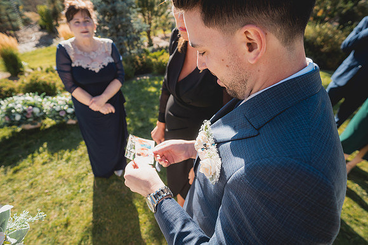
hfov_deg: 87.5
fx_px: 192
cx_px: 184
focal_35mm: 19
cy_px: 122
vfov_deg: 65.2
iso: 200
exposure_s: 1/1000
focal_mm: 18
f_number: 3.2
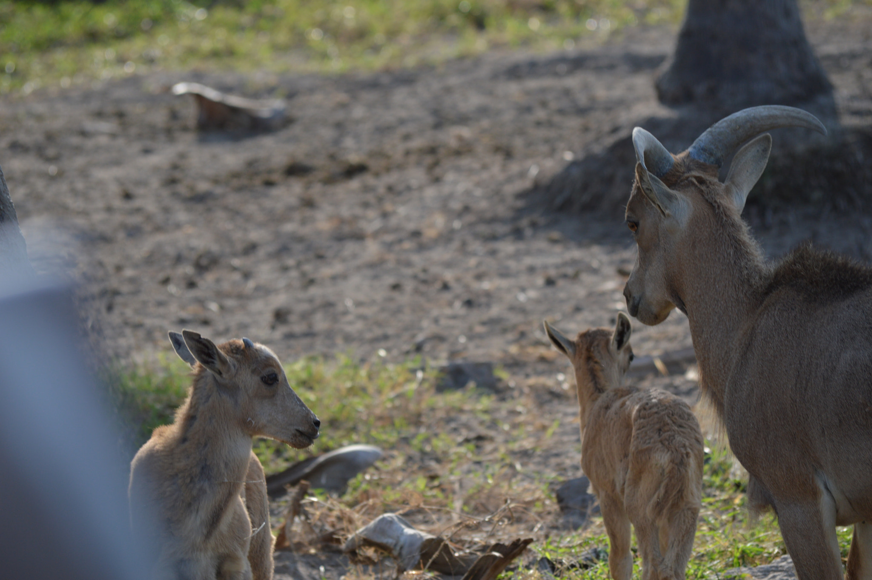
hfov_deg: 9.2
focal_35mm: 225
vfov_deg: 6.1
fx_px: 5445
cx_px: 436
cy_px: 290
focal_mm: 150
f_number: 5.6
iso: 200
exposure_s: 1/640
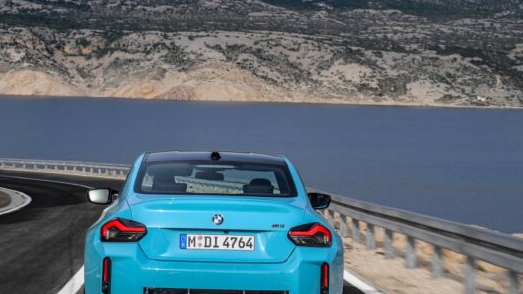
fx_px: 1470
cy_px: 200
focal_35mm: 106
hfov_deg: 20.2
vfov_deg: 11.4
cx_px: 232
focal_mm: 84
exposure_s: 1/20
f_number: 11
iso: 80
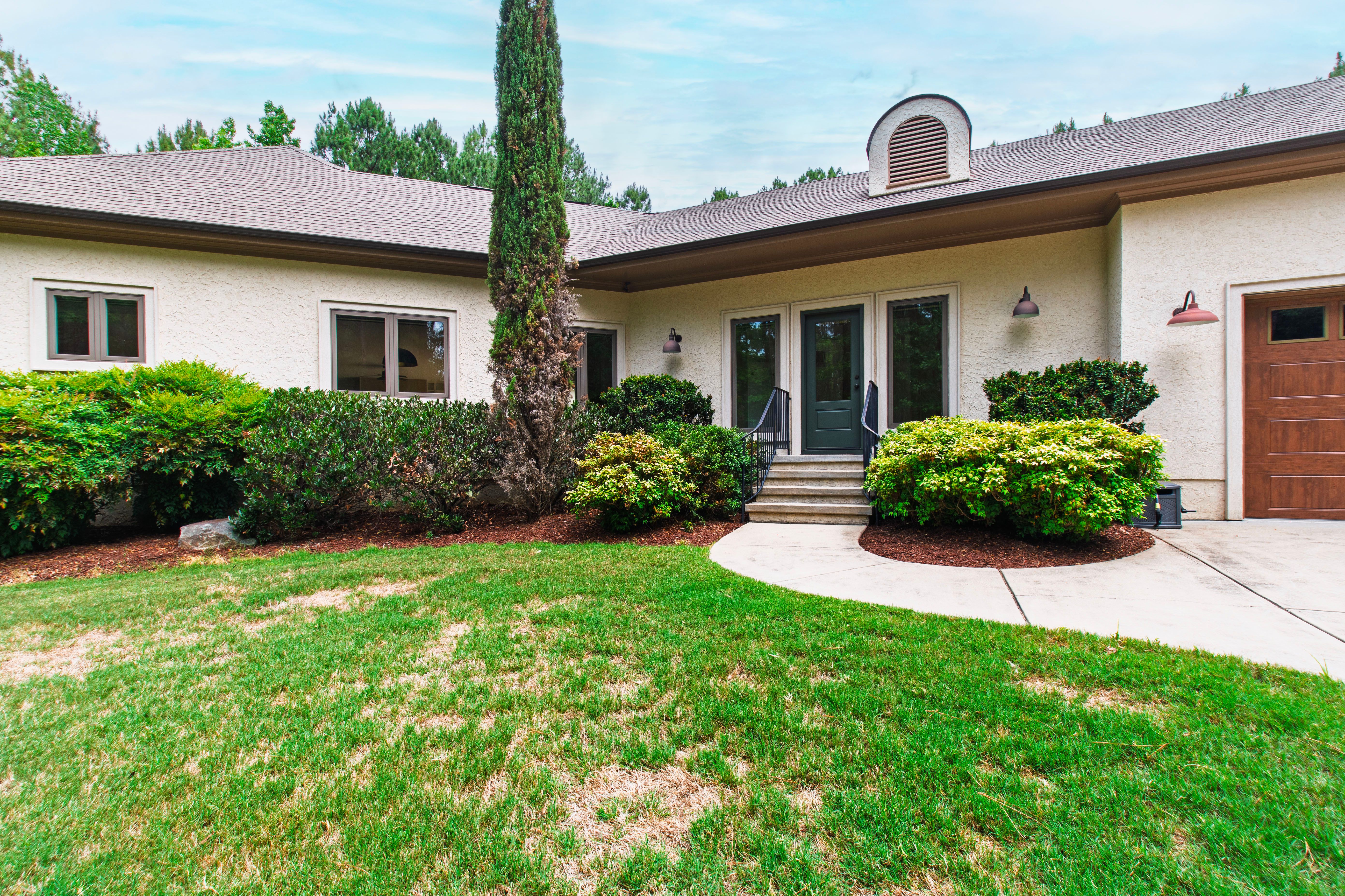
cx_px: 672
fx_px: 560
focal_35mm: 15
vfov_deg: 77.3
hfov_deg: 100.4
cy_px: 448
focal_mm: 10
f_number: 8
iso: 100
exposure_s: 1/80
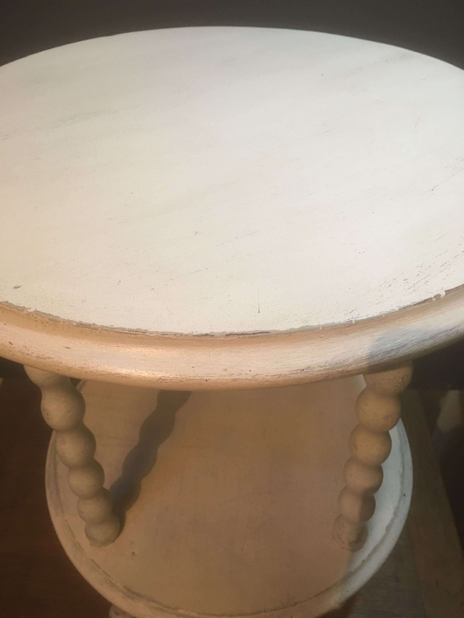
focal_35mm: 29
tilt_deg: -40.5
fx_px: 518
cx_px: 232
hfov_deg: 48.2
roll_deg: +0.1
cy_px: 309
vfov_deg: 61.7
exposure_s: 1/33
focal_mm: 4.15
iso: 125
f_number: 2.2
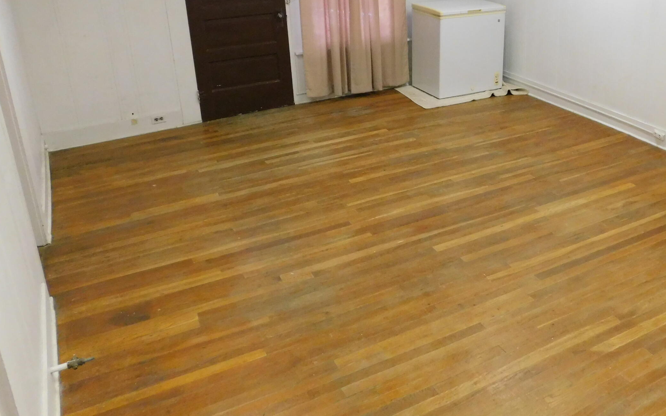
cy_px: 105
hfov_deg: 53.9
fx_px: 635
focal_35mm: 35
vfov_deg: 35.5
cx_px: 459
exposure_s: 1/60
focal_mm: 4
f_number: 3
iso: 560
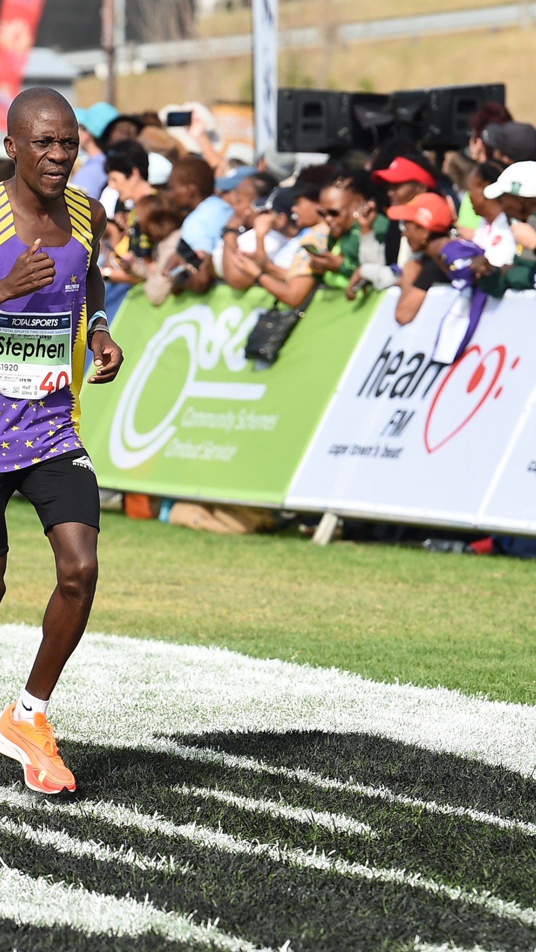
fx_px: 7981
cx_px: 46
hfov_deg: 3.8
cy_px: 477
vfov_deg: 6.8
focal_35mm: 316
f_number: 6.3
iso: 400
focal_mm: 200
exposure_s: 1/1000
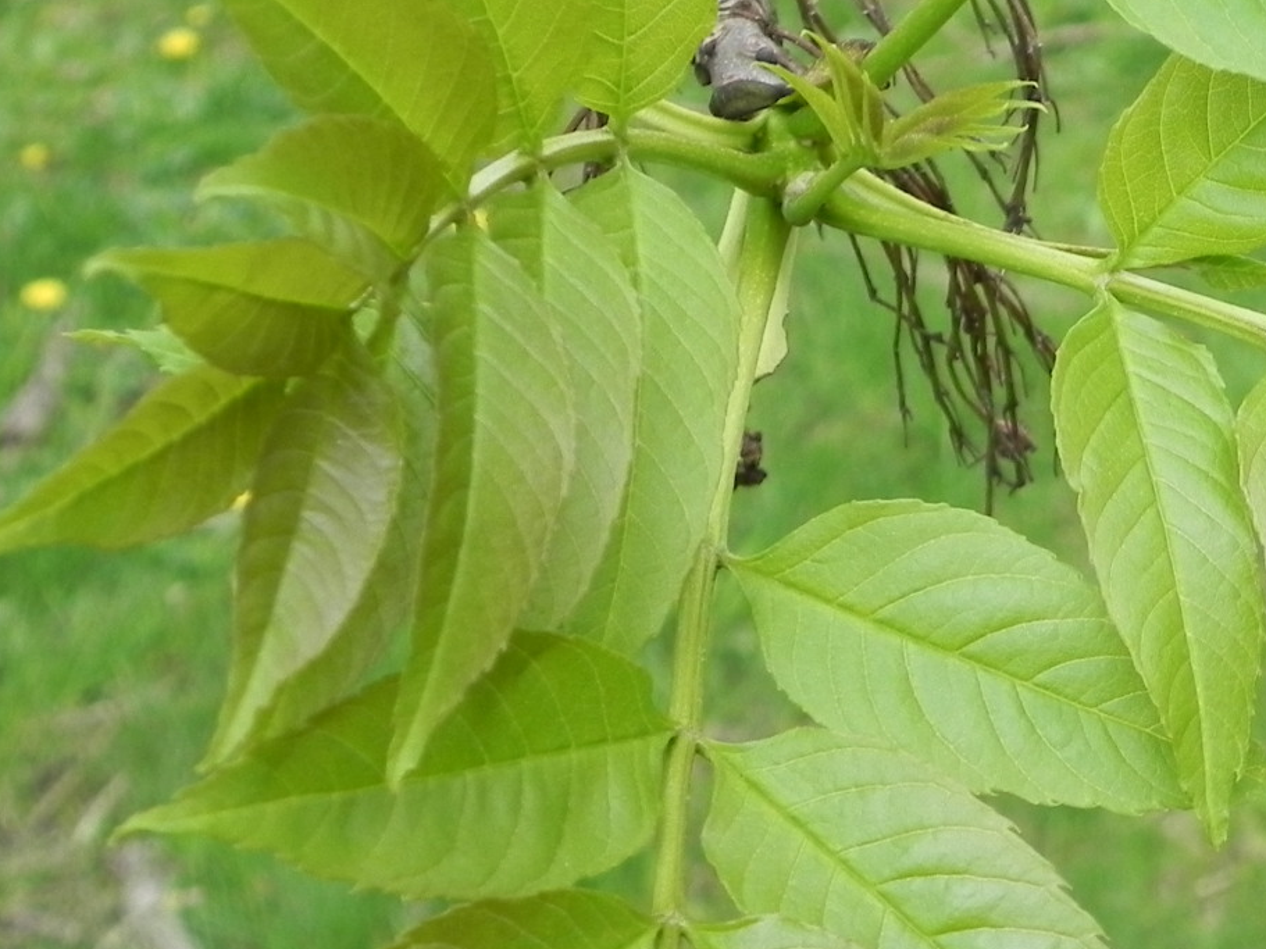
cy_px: 367
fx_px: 3693
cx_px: 1208
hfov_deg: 19.0
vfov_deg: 14.6
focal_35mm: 101
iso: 160
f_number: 4
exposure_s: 1/99.7
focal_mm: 8.2
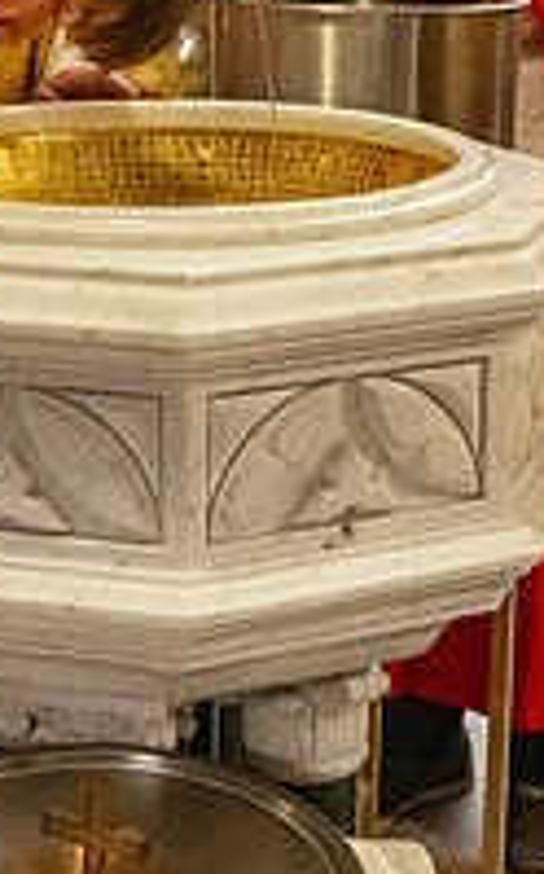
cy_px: 116
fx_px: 2472
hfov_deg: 12.5
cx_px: 364
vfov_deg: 19.7
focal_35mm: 104
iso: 5000
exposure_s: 1/60
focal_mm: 35
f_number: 4.8
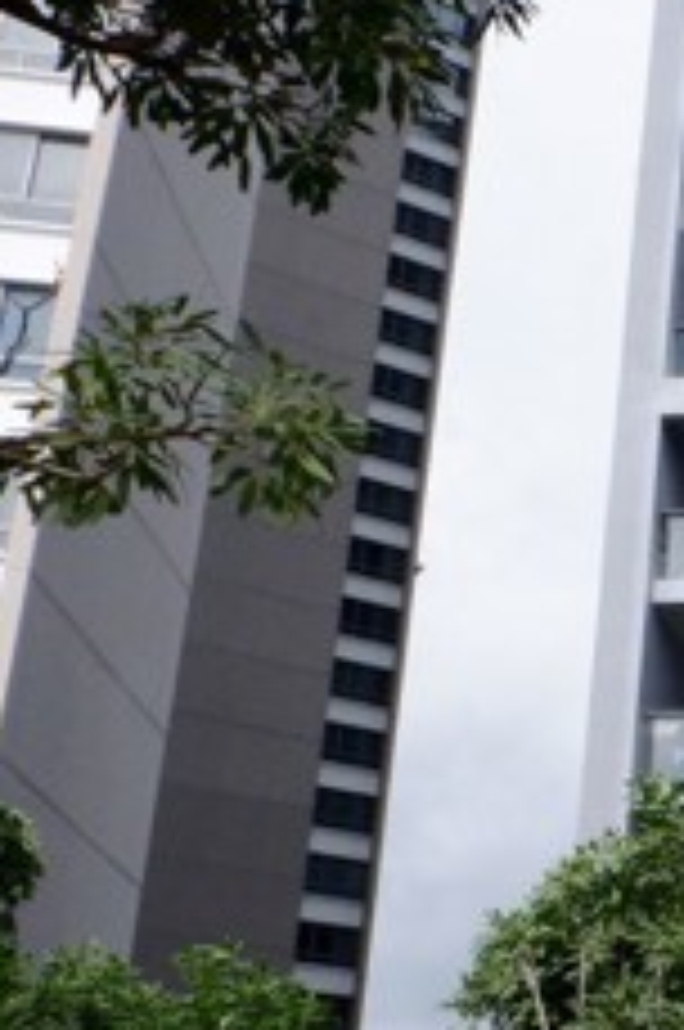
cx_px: 1314
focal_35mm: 63
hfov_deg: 16.8
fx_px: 1801
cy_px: 837
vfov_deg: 31.1
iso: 2500
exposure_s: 1/250
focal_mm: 16
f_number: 22
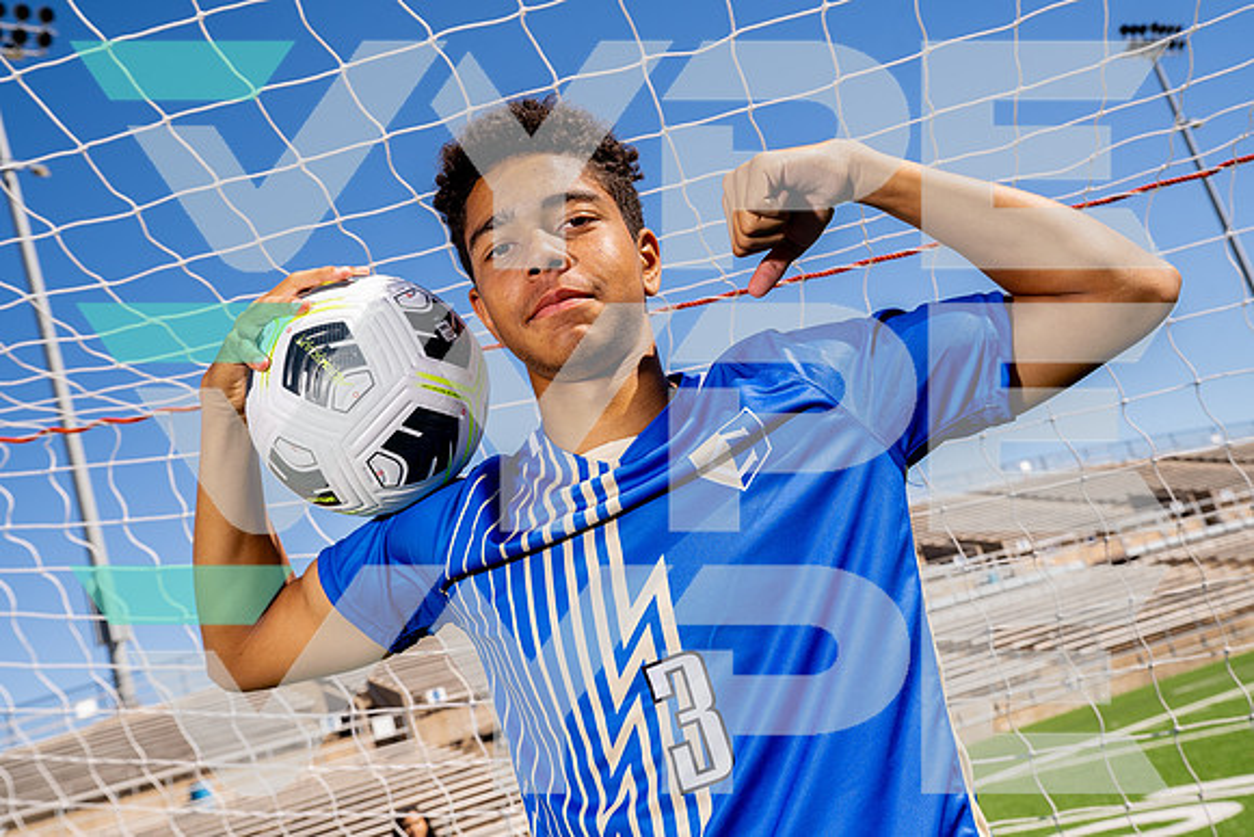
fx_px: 1394
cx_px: 627
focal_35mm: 40
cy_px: 418
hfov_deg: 48.4
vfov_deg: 33.4
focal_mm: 40
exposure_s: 1/250
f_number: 8
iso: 100
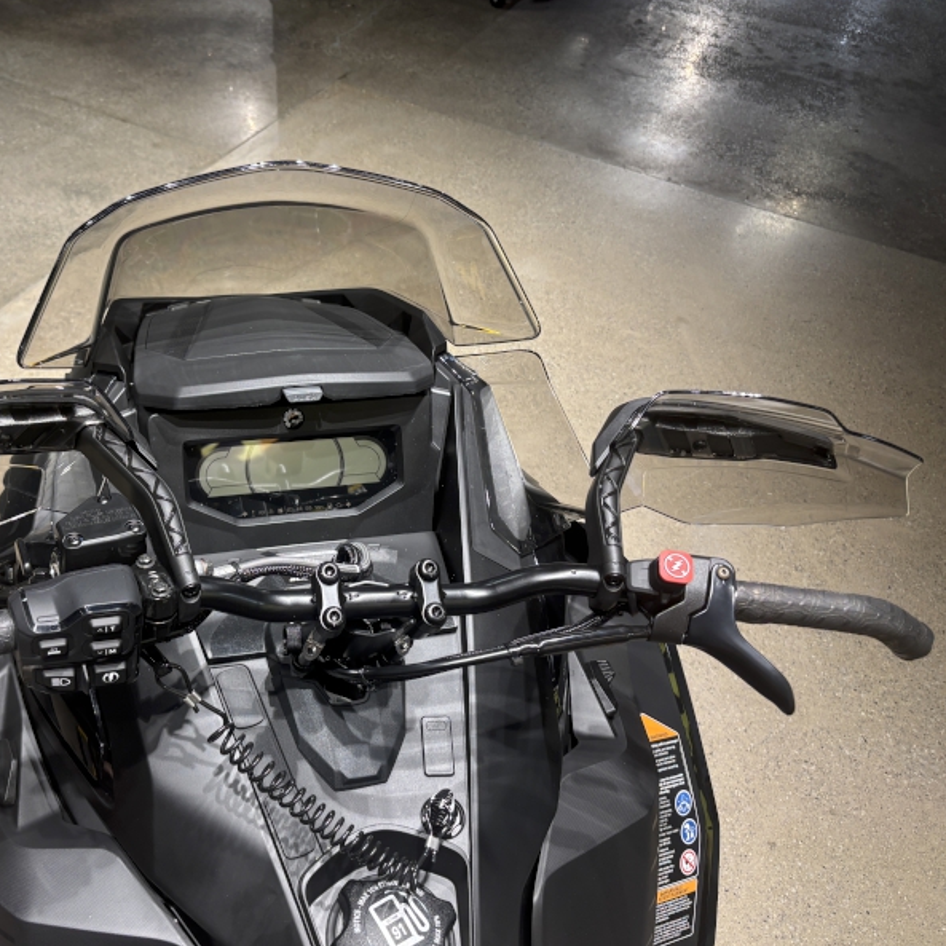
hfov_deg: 51.6
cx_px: 319
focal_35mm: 31
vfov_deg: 52.5
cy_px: 477
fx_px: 958
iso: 80
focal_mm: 5.96
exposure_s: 1/60
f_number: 1.6
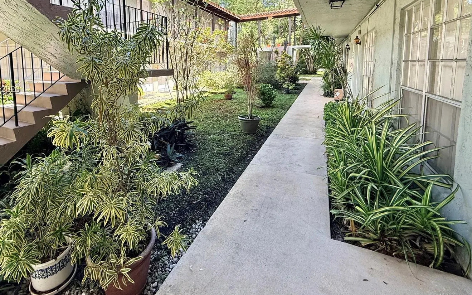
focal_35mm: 18
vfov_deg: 62.7
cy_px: 90
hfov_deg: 90.2
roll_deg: +0.9
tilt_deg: -4.8
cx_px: 195
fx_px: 232
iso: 64
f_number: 2.2
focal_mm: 2.22
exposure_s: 1/237
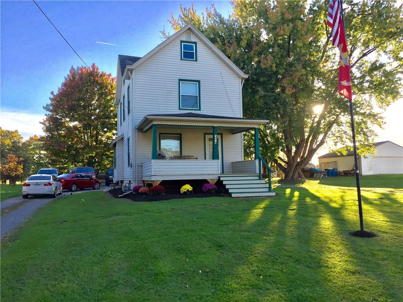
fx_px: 338
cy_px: 151
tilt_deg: +4.6
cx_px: 202
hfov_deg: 61.7
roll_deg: +0.8
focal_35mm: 29
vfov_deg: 48.2
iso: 32
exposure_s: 1/430
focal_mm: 4.15
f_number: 2.2
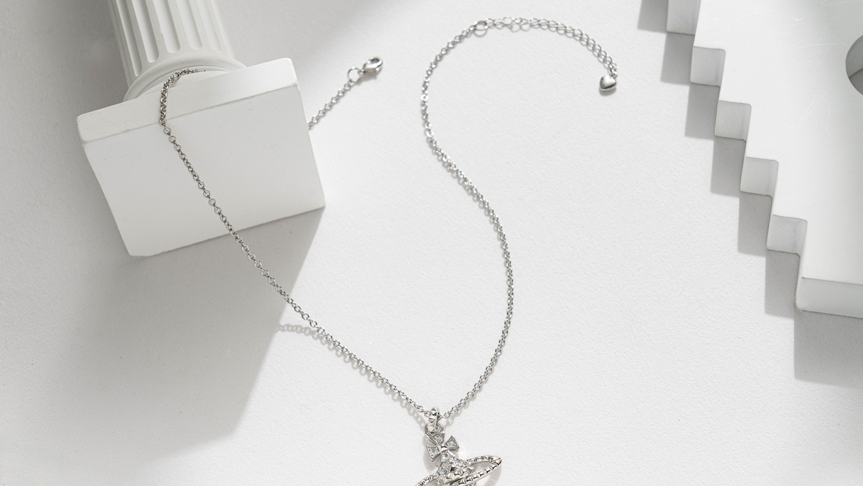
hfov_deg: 28.6
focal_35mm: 74
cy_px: 283
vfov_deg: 16.3
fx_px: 1693
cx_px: 434
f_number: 13
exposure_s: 1/100
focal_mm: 70
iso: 250
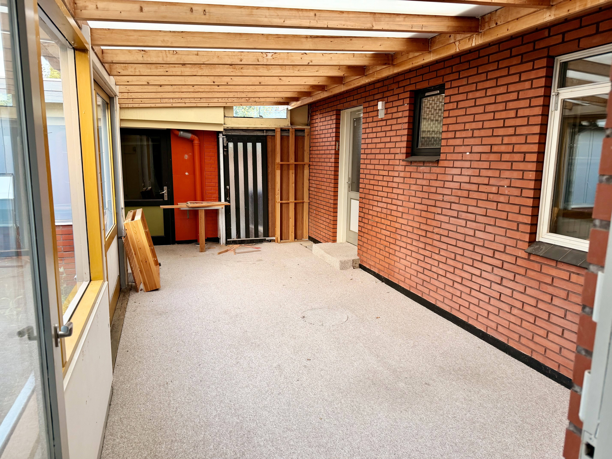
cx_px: 306
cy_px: 230
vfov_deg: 56.8
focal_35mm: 24
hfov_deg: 71.6
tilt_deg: -8.7
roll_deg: -0.3
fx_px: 424
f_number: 1.78
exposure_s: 1/121
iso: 160
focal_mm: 6.76
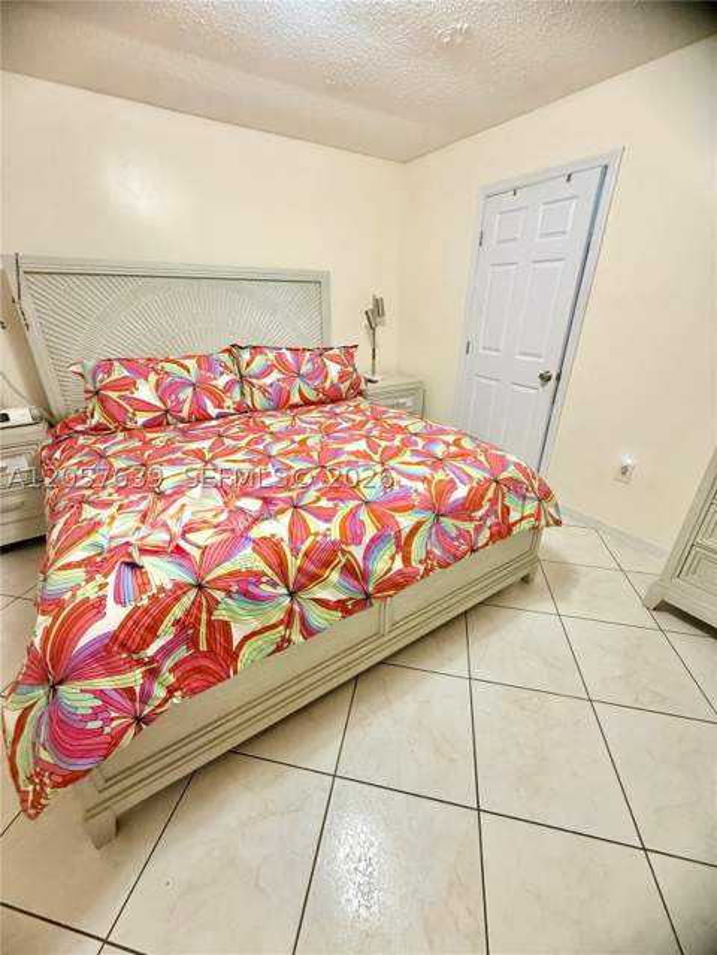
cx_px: 358
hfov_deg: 85.7
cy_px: 478
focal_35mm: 14
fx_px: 387
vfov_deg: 102.1
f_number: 2.2
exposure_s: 1/60
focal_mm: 2.22
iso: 320
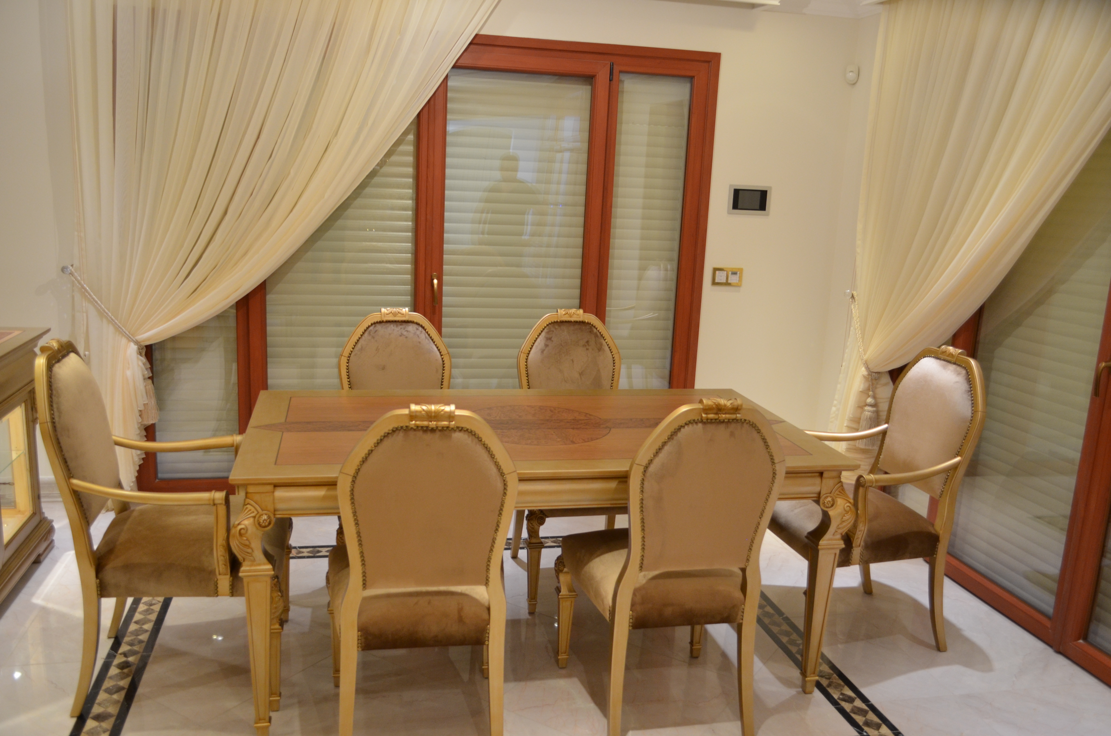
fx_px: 924
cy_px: 368
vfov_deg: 43.4
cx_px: 556
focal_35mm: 30
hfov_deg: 62.0
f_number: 4.5
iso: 640
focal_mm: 20
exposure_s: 1/15
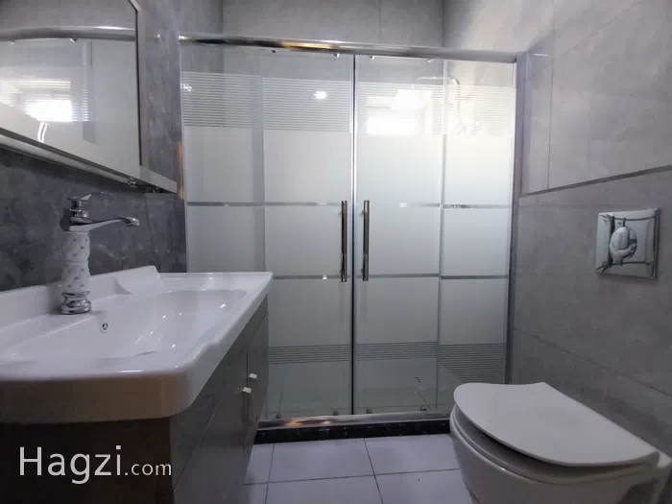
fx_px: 252
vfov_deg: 89.9
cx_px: 336
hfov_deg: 106.2
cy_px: 252
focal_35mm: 13
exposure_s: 1/25
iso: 202
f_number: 2.2
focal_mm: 1.3
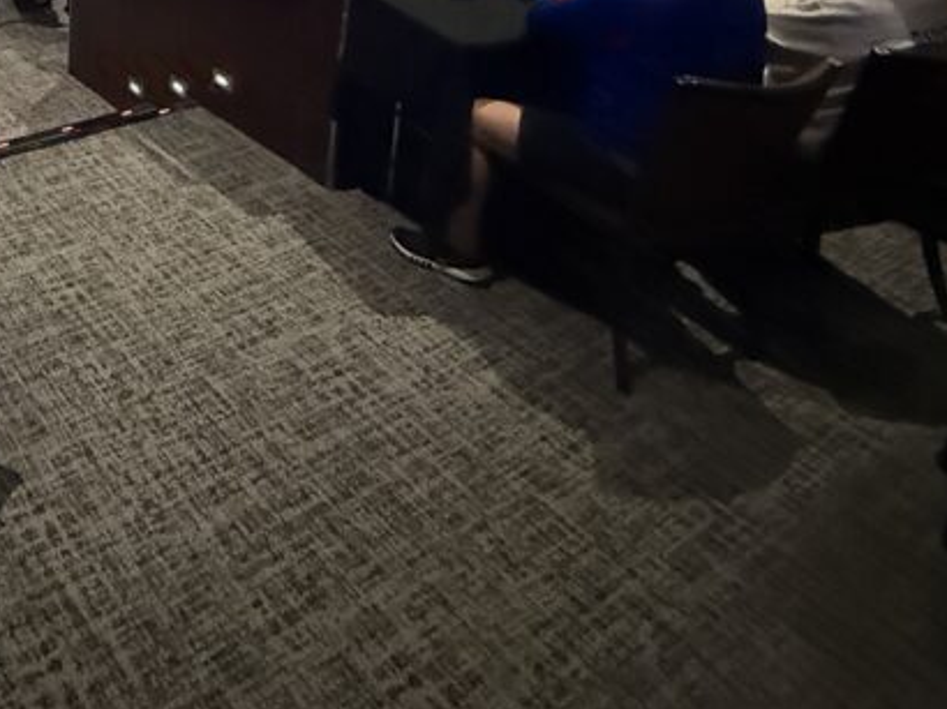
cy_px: -132
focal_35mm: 35
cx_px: 7
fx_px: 957
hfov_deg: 44.9
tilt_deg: -13.1
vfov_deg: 33.5
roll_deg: -0.6
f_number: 2.2
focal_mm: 2.22
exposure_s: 1/40
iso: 1600
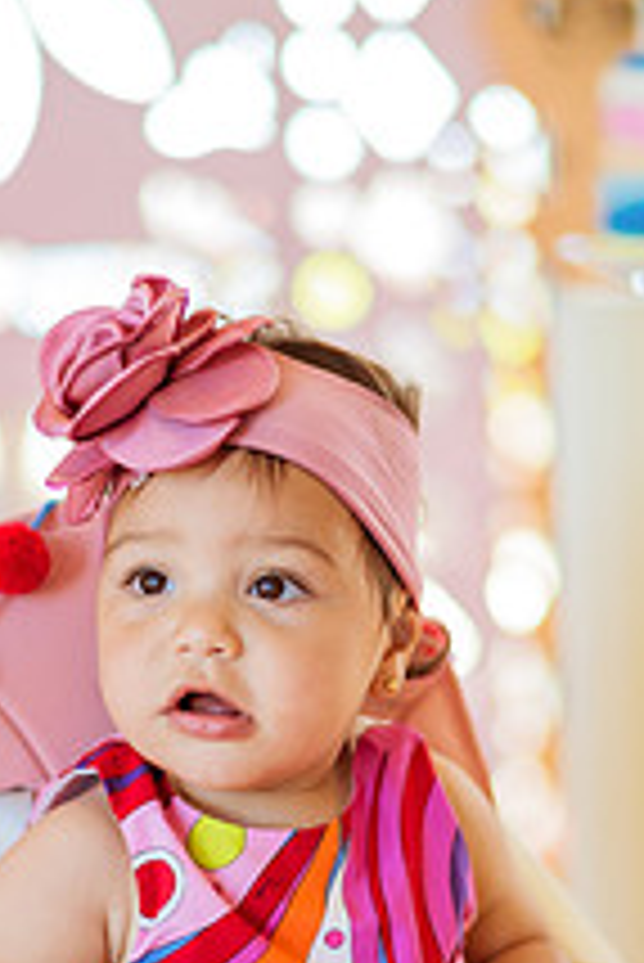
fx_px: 3268
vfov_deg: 16.7
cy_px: 738
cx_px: 275
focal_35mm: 122
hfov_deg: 11.3
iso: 250
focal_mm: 58
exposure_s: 1/400
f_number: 1.6
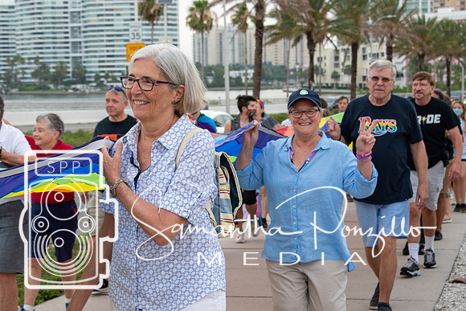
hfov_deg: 24.6
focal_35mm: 82
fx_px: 1068
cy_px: 156
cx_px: 233
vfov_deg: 16.6
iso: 400
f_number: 7.1
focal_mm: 55
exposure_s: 1/200
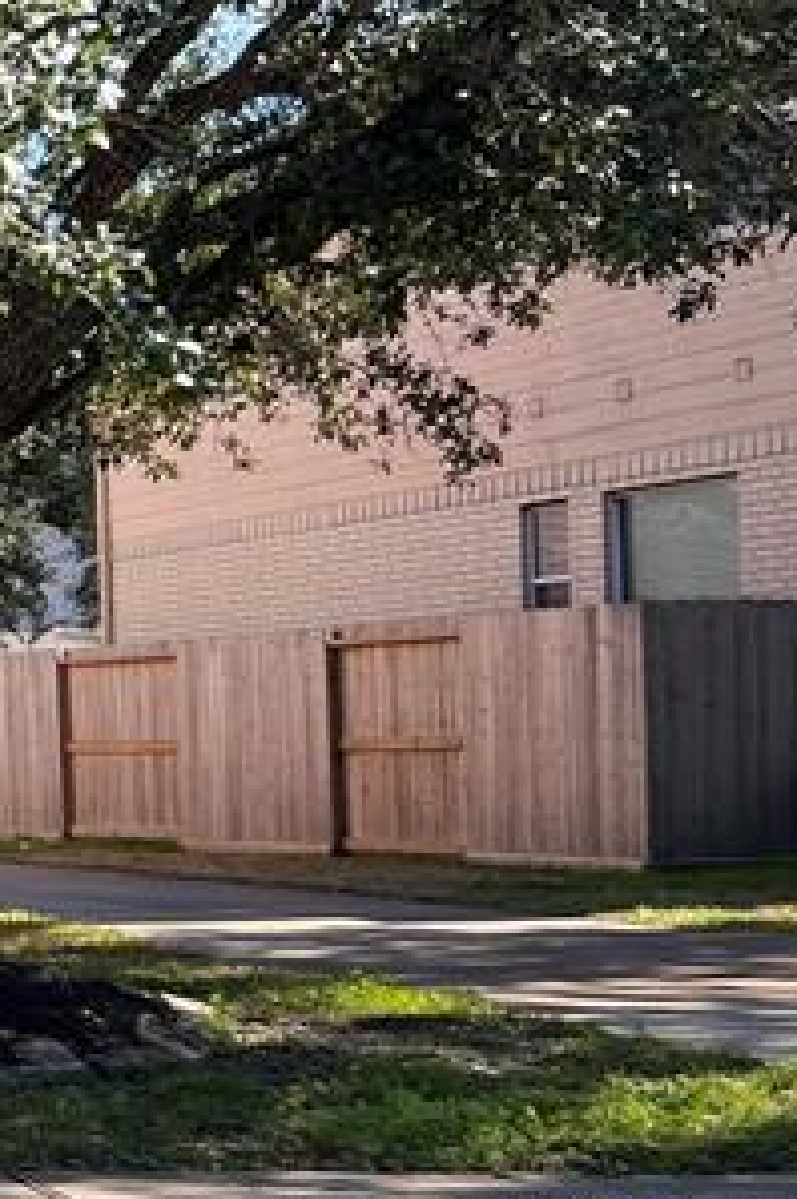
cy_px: 708
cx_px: -1111
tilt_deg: +0.2
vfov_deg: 21.9
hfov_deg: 11.9
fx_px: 3095
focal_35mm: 93
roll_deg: +1.2
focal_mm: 5.7
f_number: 1.5
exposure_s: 1/1344
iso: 50
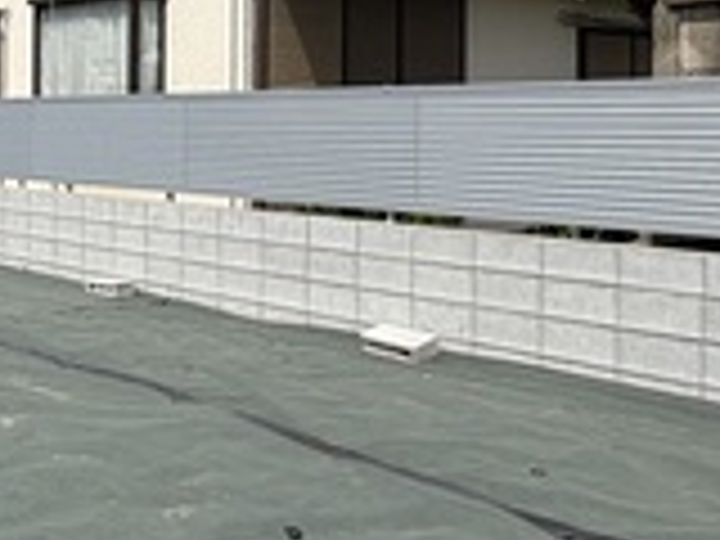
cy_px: 130
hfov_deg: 32.4
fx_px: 1165
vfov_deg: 25.8
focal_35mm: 56
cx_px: 50
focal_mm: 2.22
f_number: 2.2
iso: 50
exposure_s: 1/2674
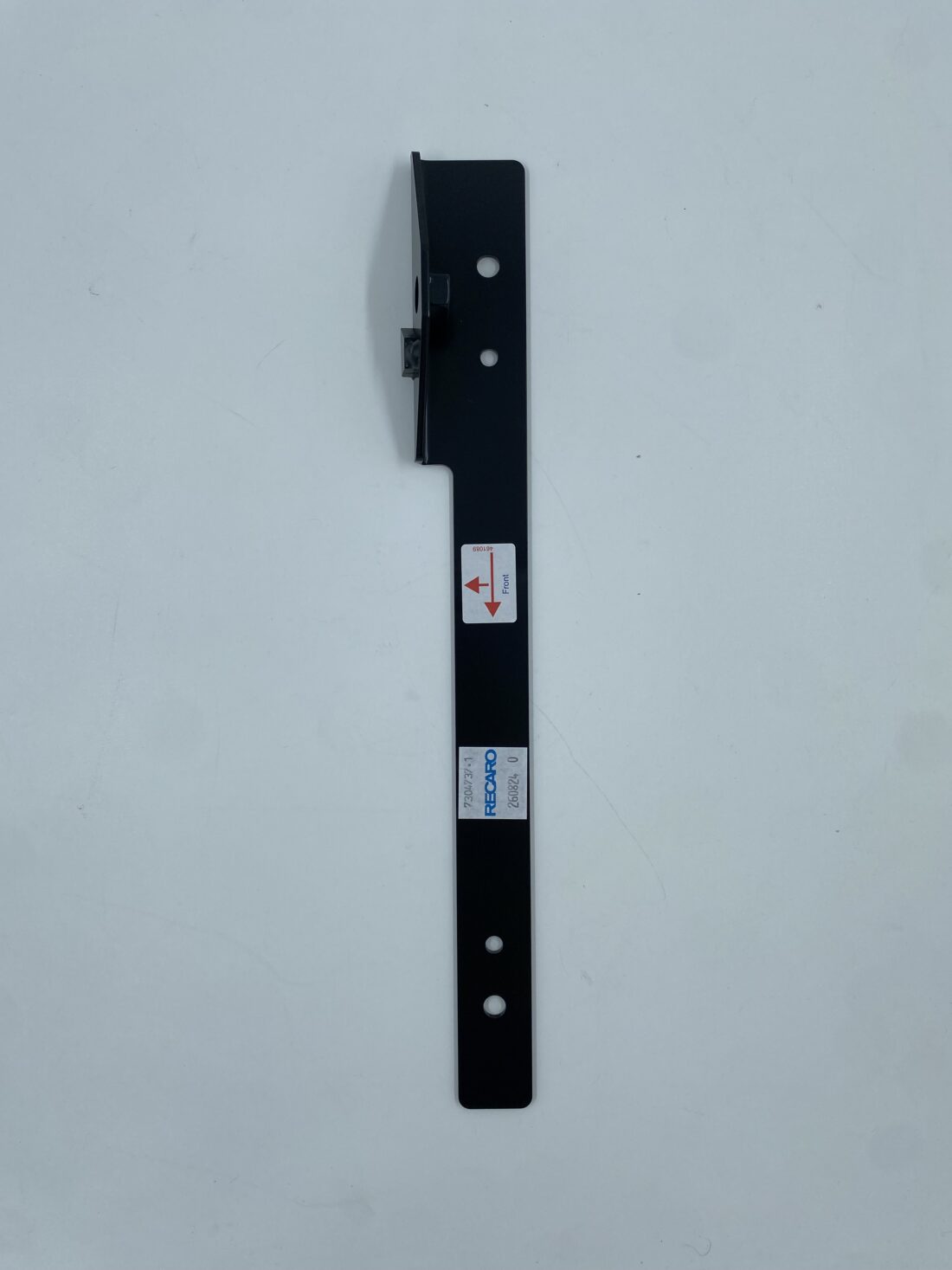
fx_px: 954
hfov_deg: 53.1
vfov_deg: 67.3
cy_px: 635
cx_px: 476
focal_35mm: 26
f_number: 1.8
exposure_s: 1/927
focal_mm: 4.25
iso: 32
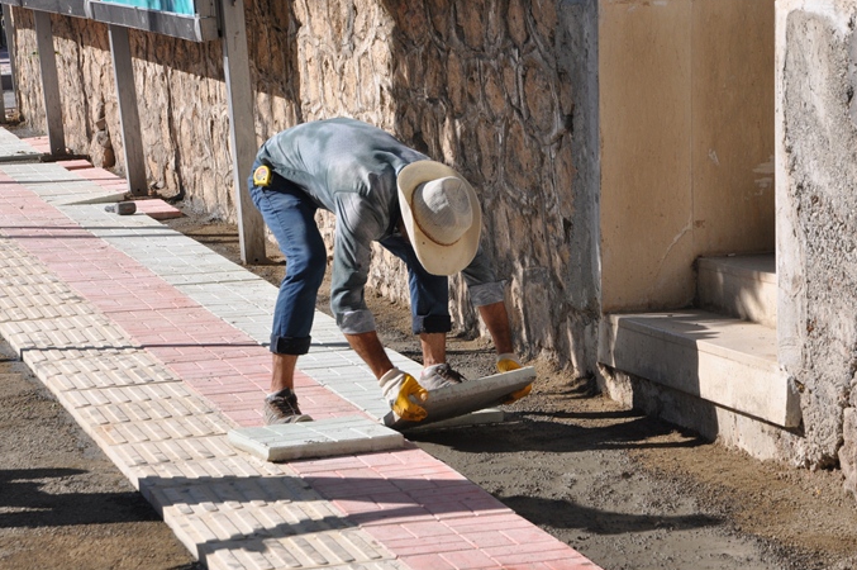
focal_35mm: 124
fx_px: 2949
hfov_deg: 16.5
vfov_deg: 11.0
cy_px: 269
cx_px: 499
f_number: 10
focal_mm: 70
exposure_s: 1/400
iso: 200
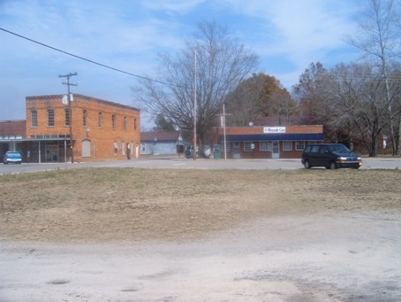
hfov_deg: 50.1
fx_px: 429
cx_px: 200
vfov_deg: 38.7
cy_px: 151
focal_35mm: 37
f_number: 6
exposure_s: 1/350
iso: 63
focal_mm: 6.2
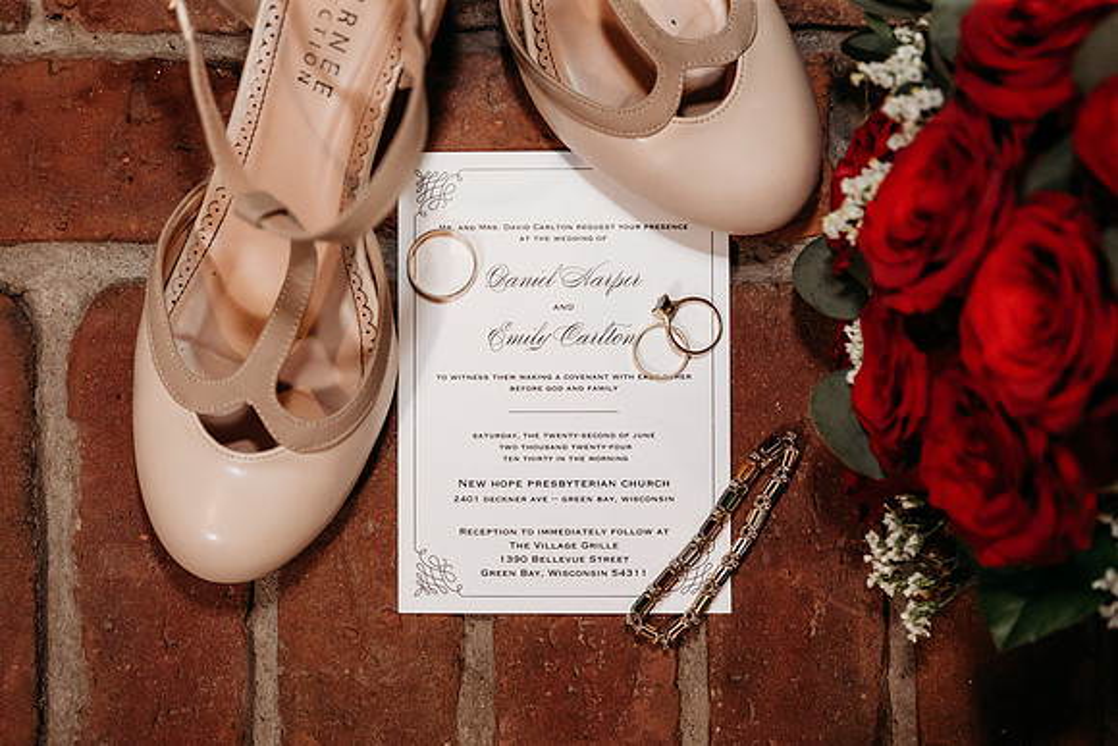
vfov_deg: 22.9
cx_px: 542
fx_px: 1838
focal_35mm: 59
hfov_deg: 33.8
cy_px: 396
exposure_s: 1/320
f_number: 4
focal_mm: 55
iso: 2500
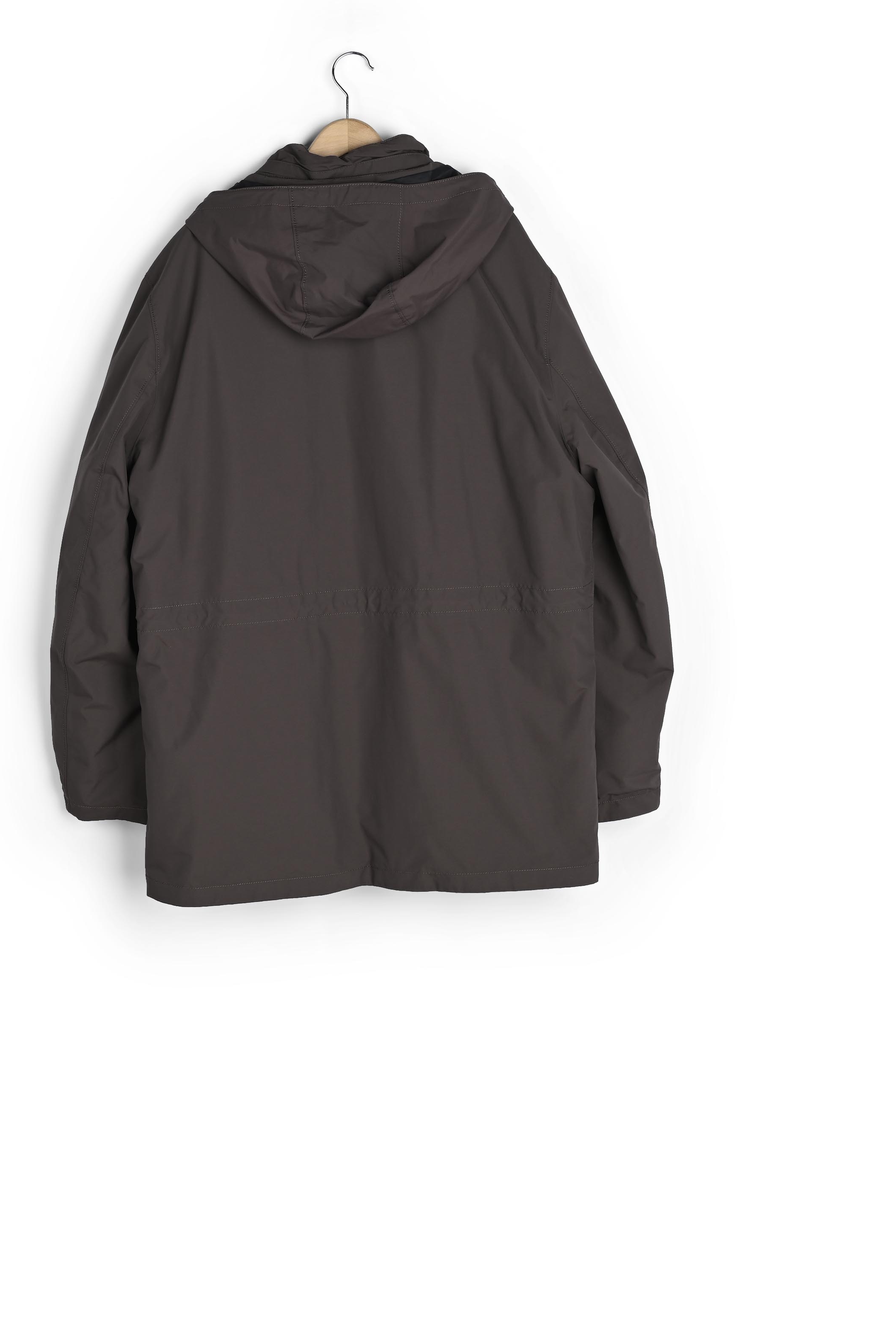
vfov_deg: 36.9
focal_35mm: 54
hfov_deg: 25.0
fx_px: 1984
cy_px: 660
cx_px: 347
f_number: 11
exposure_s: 1/125
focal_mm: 42
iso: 100
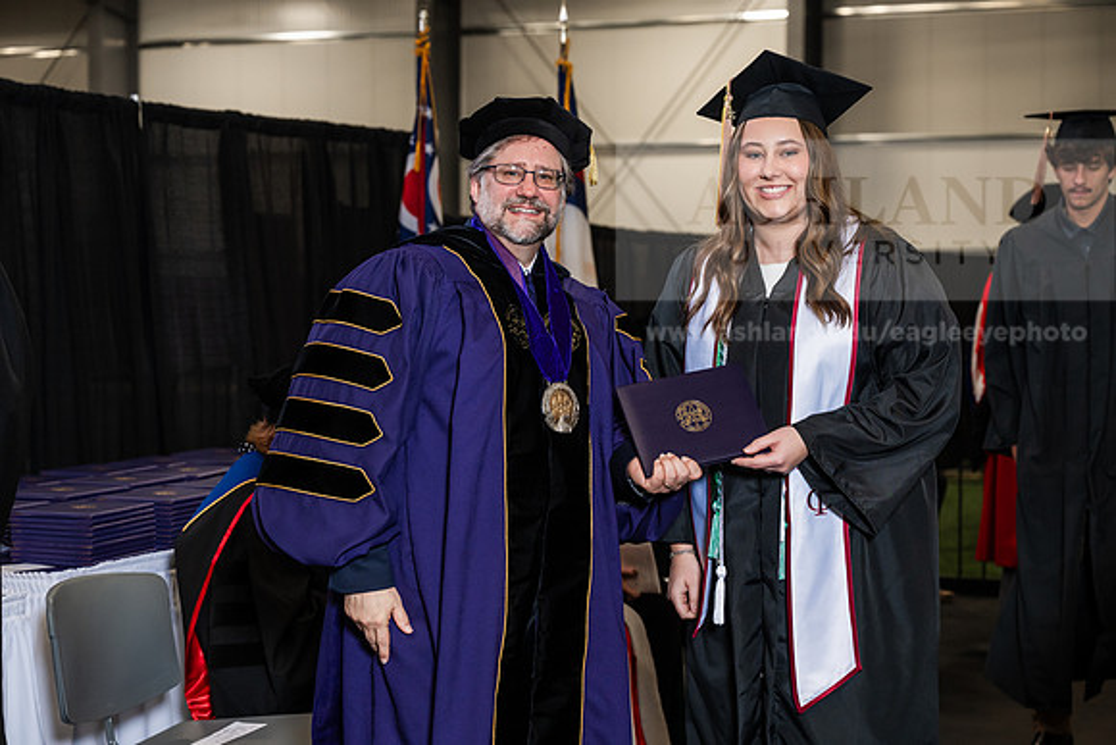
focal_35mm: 70
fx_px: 2170
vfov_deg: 19.5
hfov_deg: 28.8
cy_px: 372
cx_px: 558
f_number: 4.5
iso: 1250
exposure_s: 1/200
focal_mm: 70
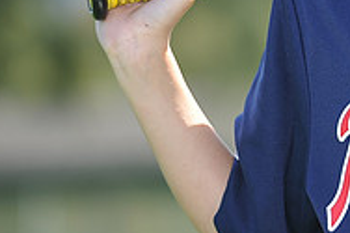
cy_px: -95
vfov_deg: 2.2
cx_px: 514
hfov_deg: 3.3
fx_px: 5993
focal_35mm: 617
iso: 200
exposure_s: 1/400
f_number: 4.5
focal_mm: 200
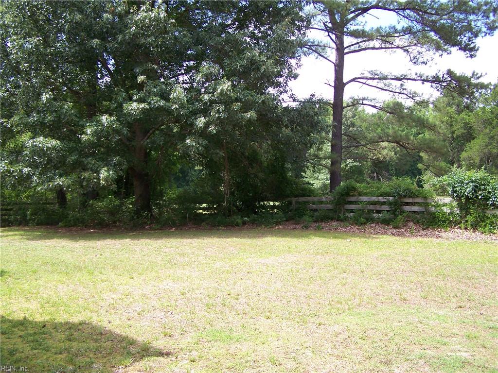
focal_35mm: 38
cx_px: 249
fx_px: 547
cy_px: 186
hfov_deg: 49.0
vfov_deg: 37.7
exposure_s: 1/250
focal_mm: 6.3
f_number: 2.8
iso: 64
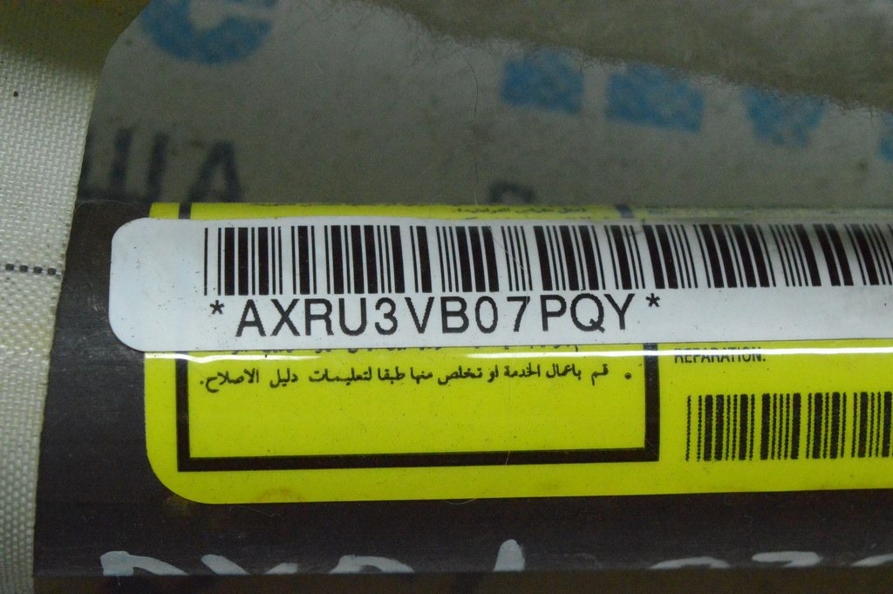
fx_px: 2045
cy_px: 297
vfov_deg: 16.5
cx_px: 446
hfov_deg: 24.6
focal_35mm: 82
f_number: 16
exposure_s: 1/200
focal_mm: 55
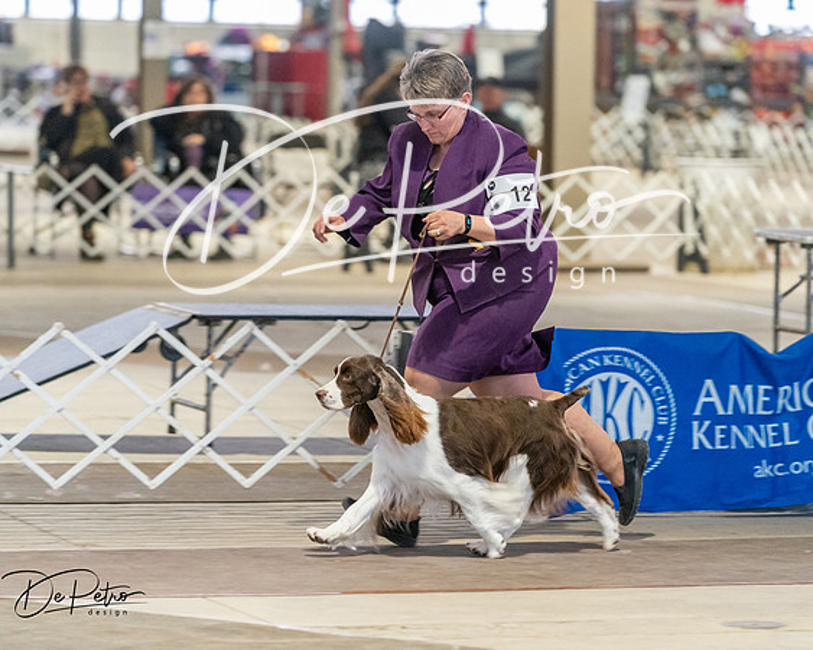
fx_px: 4768
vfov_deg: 7.8
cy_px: 325
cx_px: 406
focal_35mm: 198
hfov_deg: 9.7
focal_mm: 176
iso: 6400
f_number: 3.5
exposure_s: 1/250
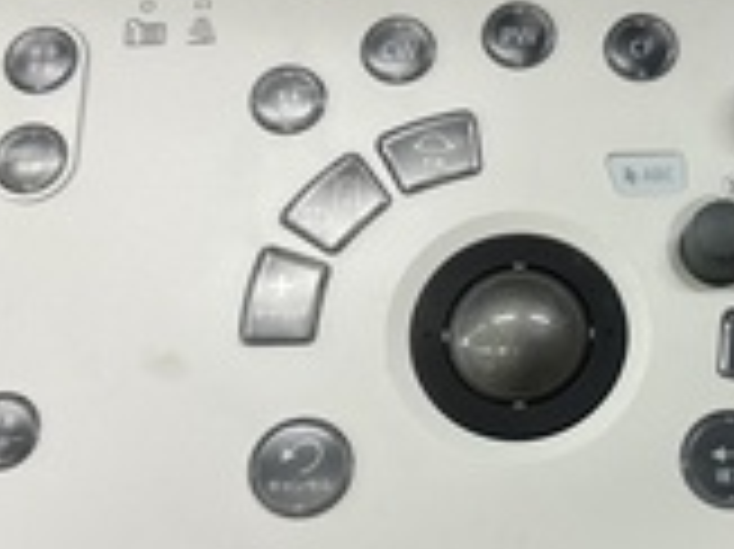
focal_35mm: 59
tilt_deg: -64.5
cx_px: 648
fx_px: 1250
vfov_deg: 24.6
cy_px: 396
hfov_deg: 31.3
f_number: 1.78
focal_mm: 6.86
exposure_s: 1/120
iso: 64
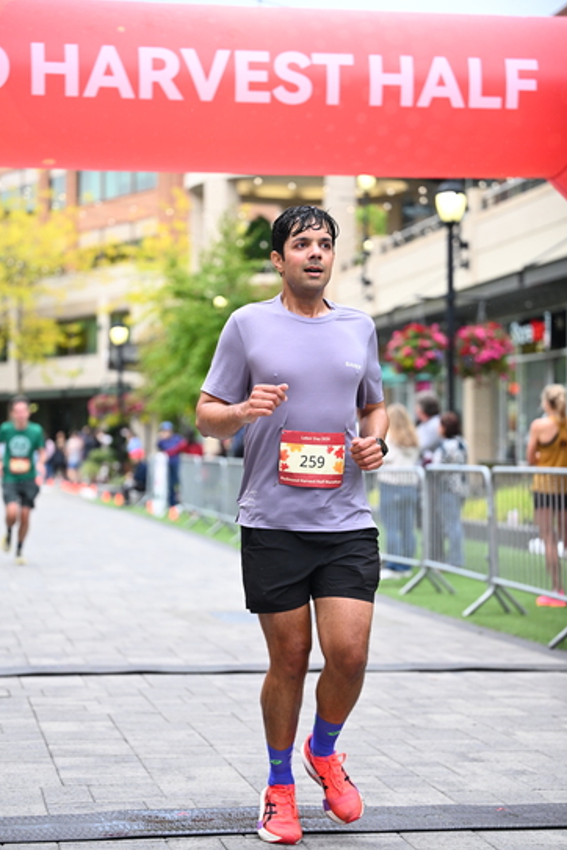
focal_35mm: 80
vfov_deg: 25.4
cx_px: 284
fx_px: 1890
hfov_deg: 17.1
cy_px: 429
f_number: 2.8
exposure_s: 1/1600
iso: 1250
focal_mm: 79
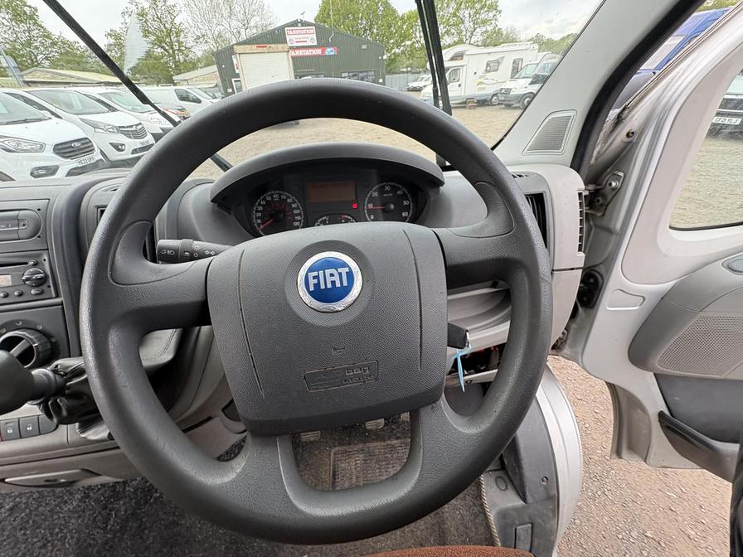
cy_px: 278
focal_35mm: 14
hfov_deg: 102.1
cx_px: 372
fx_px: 300
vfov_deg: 85.7
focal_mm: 2.22
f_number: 2.2
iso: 80
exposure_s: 1/138
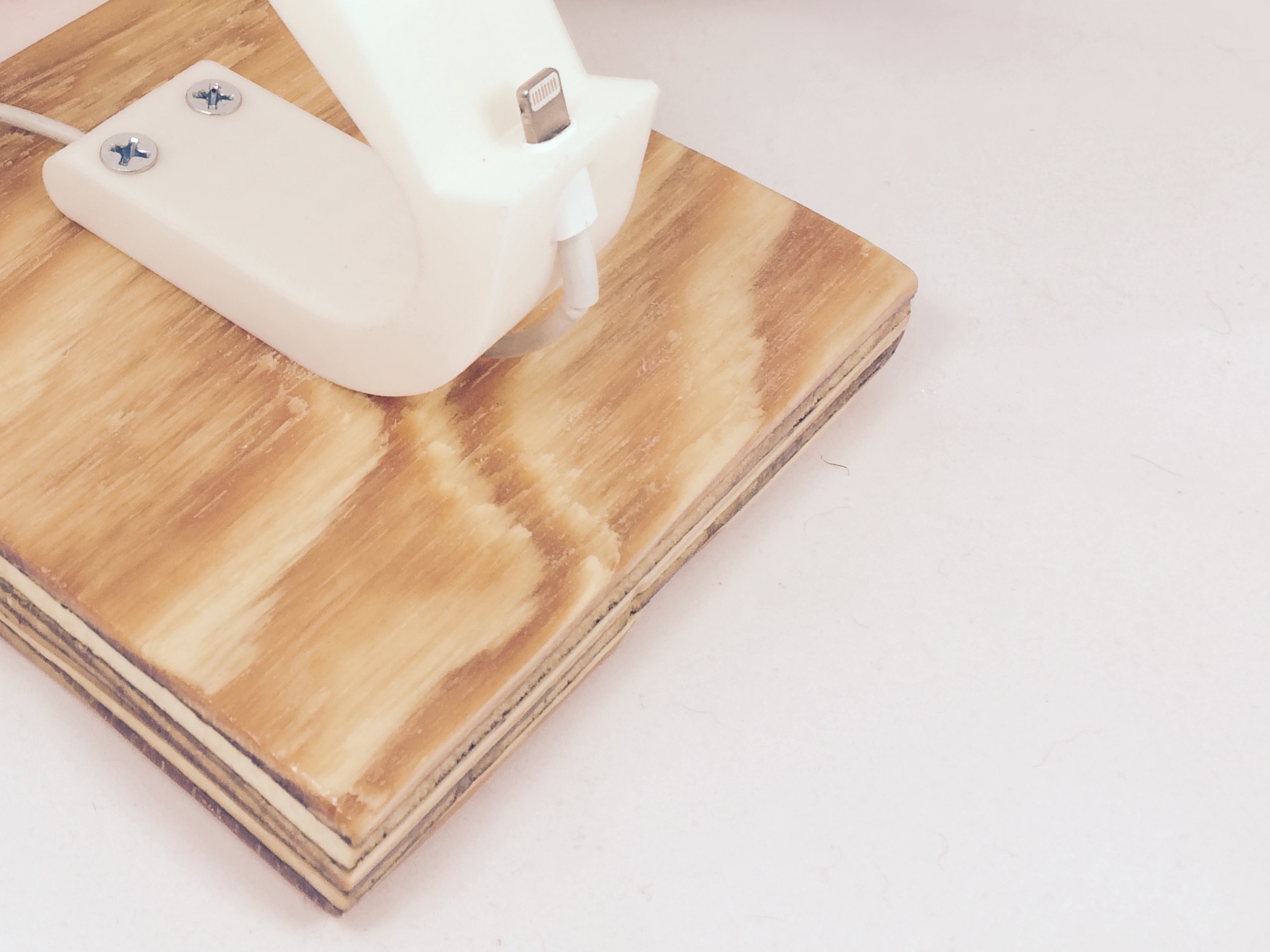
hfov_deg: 33.8
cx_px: 145
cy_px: 91
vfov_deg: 26.1
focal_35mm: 54
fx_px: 1981
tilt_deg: -35.9
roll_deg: -0.7
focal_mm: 4.15
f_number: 2.2
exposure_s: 1/193
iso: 32
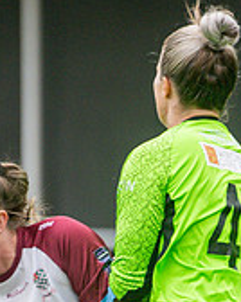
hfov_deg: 0.9
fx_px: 15167
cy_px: 385
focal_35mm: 1698
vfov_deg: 1.1
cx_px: 458
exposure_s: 1/1000
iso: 360
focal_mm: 300
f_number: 4
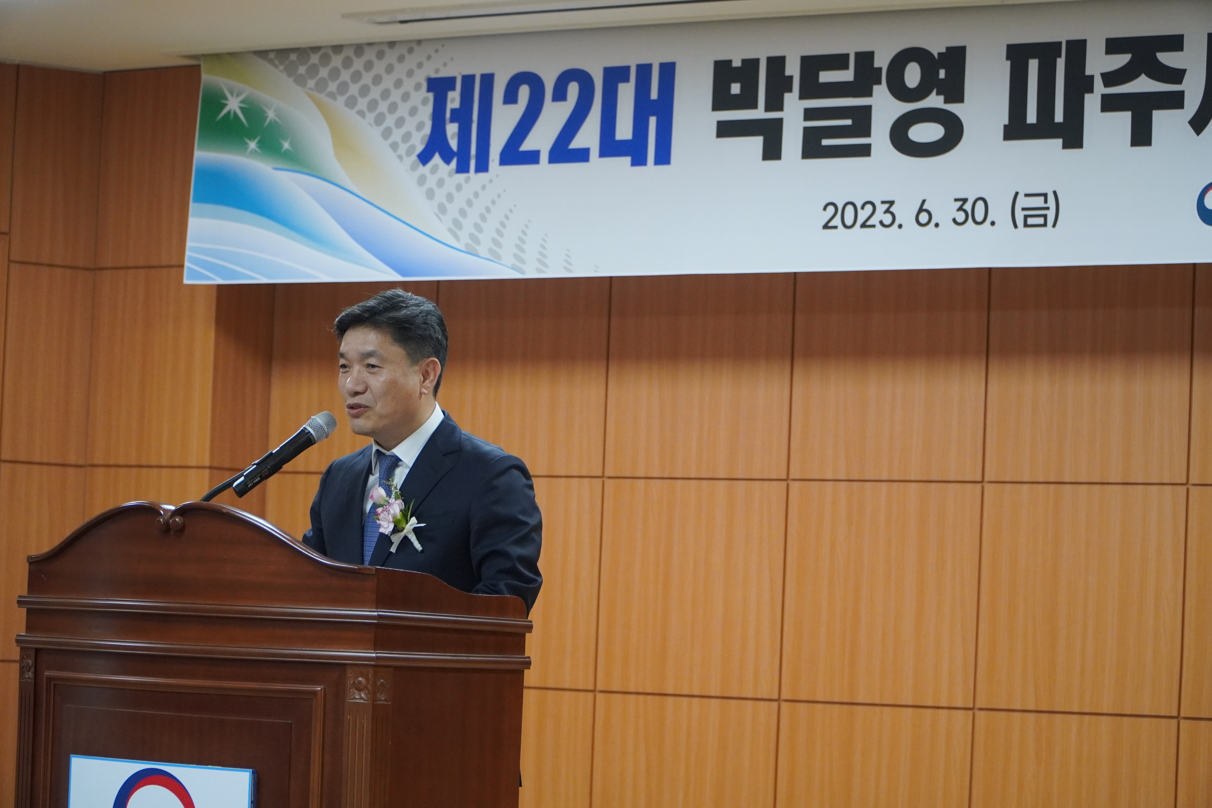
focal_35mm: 110
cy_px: 404
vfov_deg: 12.5
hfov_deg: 18.7
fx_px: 3686
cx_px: 606
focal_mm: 73
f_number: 4
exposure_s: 1/160
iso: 2000
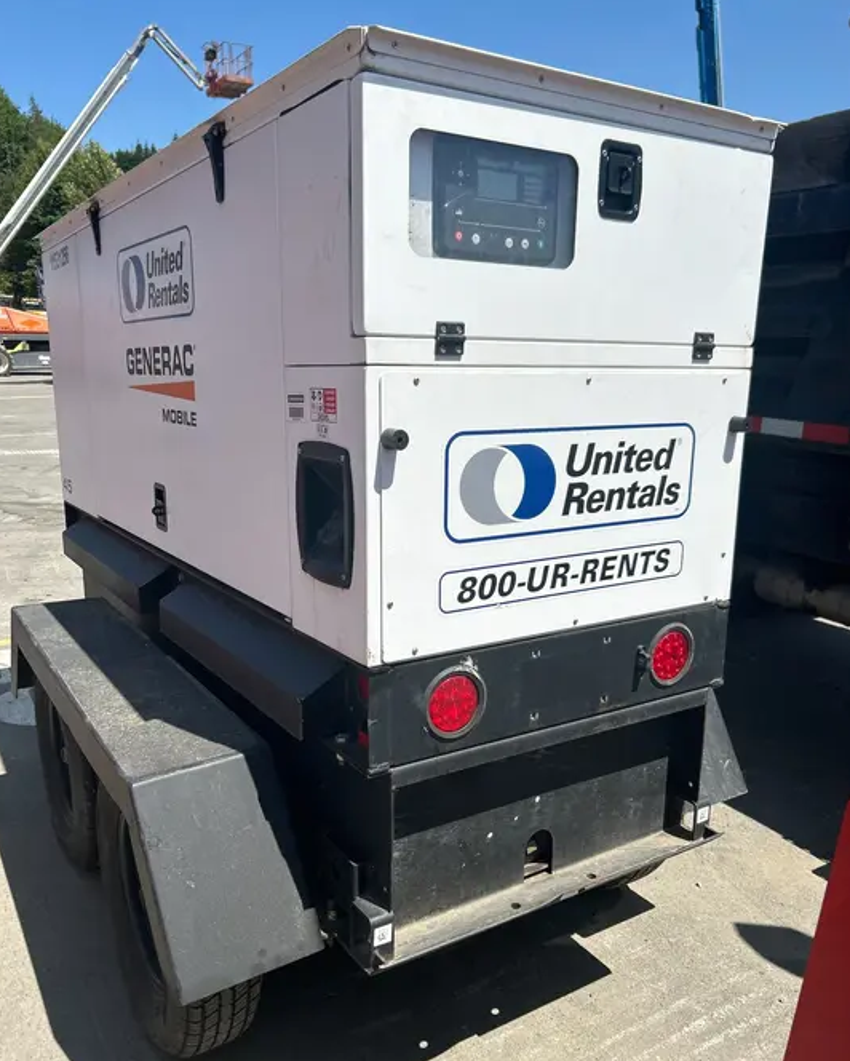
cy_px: 581
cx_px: 419
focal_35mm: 28
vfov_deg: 62.1
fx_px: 880
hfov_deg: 51.6
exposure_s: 1/5587
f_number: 1.5
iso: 50
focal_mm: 5.7
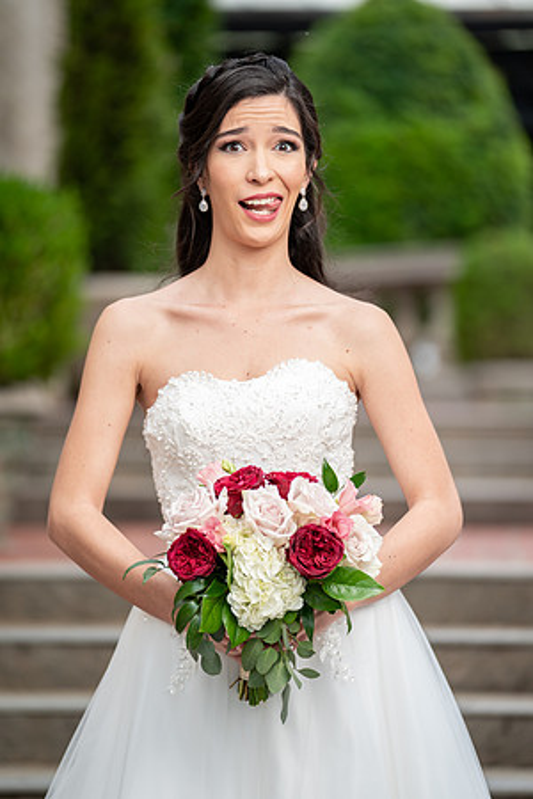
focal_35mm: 144
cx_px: 266
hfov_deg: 9.5
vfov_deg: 14.3
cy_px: 400
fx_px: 3198
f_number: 2.8
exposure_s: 1/250
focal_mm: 144
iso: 100
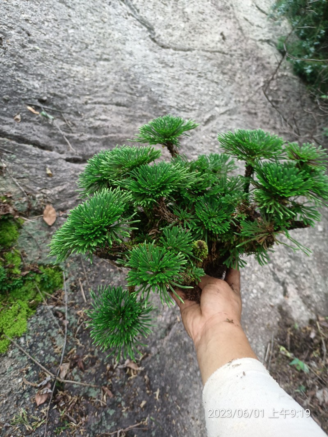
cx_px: 164
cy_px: 218
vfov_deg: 67.3
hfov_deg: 53.1
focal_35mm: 26
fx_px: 329
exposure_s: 1/100
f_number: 1.8
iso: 125
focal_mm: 4.77
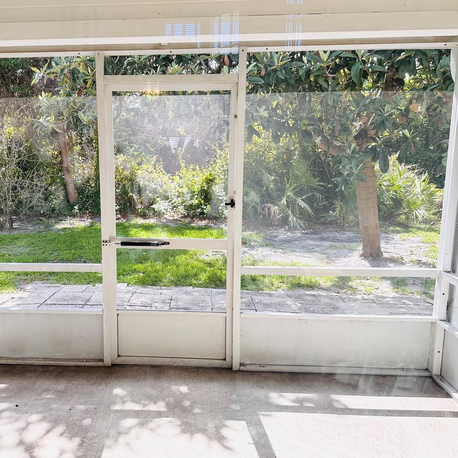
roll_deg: -0.2
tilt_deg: -9.1
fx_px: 434
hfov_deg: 55.1
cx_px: 179
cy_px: 226
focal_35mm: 29
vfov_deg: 55.6
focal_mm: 6.86
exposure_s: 1/650
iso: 80
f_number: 1.78
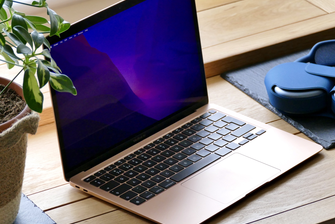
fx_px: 1880
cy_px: 109
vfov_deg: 6.8
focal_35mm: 202
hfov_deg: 10.2
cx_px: 135
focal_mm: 59.97
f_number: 4
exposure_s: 1/100
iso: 1000
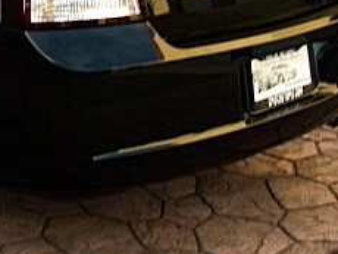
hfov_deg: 19.0
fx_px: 977
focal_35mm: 100
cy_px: 38
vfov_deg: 14.7
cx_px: -16
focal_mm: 6.3
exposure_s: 1/60
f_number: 2.8
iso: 50
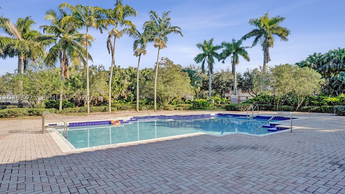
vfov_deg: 53.6
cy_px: 97
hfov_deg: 83.8
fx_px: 192
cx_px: 174
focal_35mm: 21
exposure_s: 1/500
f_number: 14
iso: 1600
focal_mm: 19
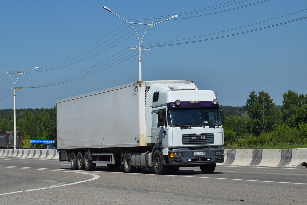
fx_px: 703
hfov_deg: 24.6
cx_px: 154
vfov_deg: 16.6
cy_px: 102
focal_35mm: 82
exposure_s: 1/1600
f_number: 7.1
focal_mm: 55
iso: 200
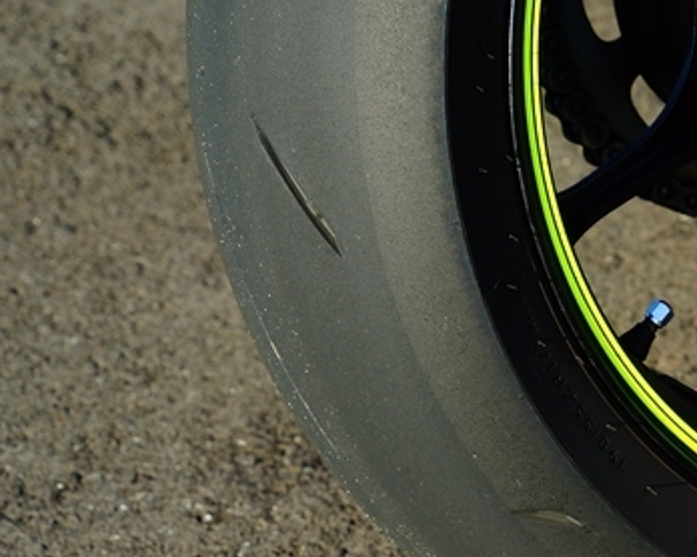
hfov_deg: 8.9
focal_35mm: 216
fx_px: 4453
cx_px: 783
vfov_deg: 7.2
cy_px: 238
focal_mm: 100
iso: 100
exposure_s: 1/125
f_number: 8
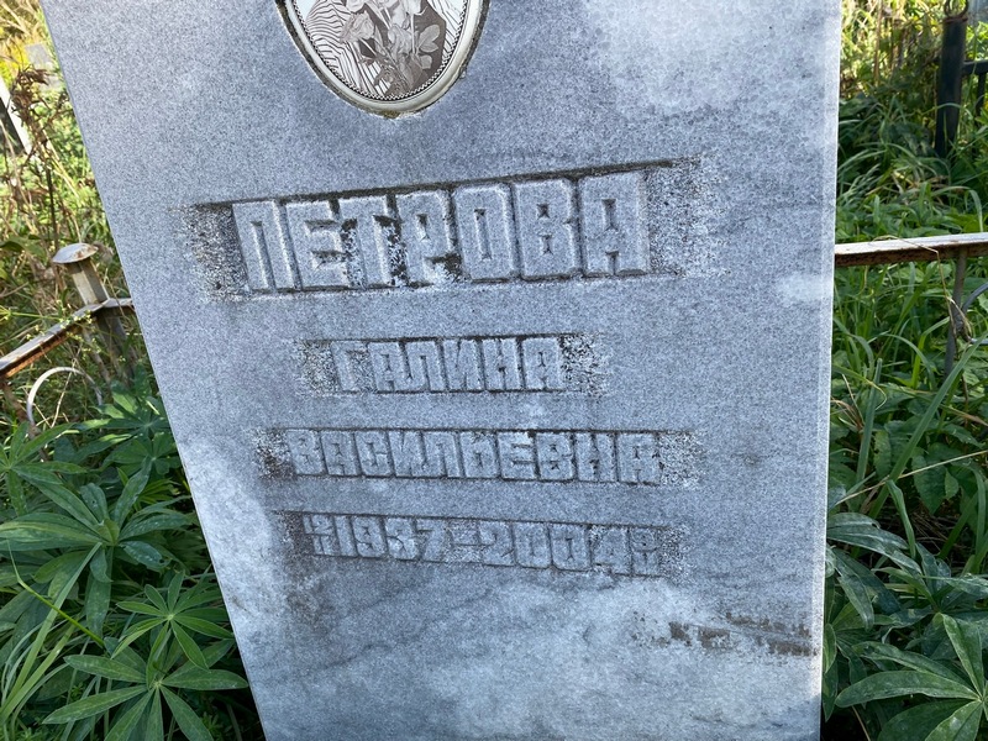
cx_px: 494
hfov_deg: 67.3
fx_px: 742
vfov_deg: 53.1
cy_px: 370
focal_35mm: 26
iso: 32
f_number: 1.8
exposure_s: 1/483
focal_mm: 4.25
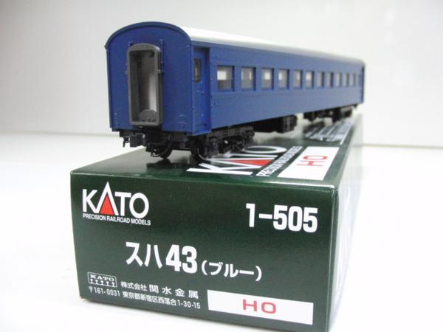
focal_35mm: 37
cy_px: 166
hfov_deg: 50.1
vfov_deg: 38.7
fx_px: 474
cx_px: 222
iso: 800
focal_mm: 6.42
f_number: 3.6
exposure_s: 1/20
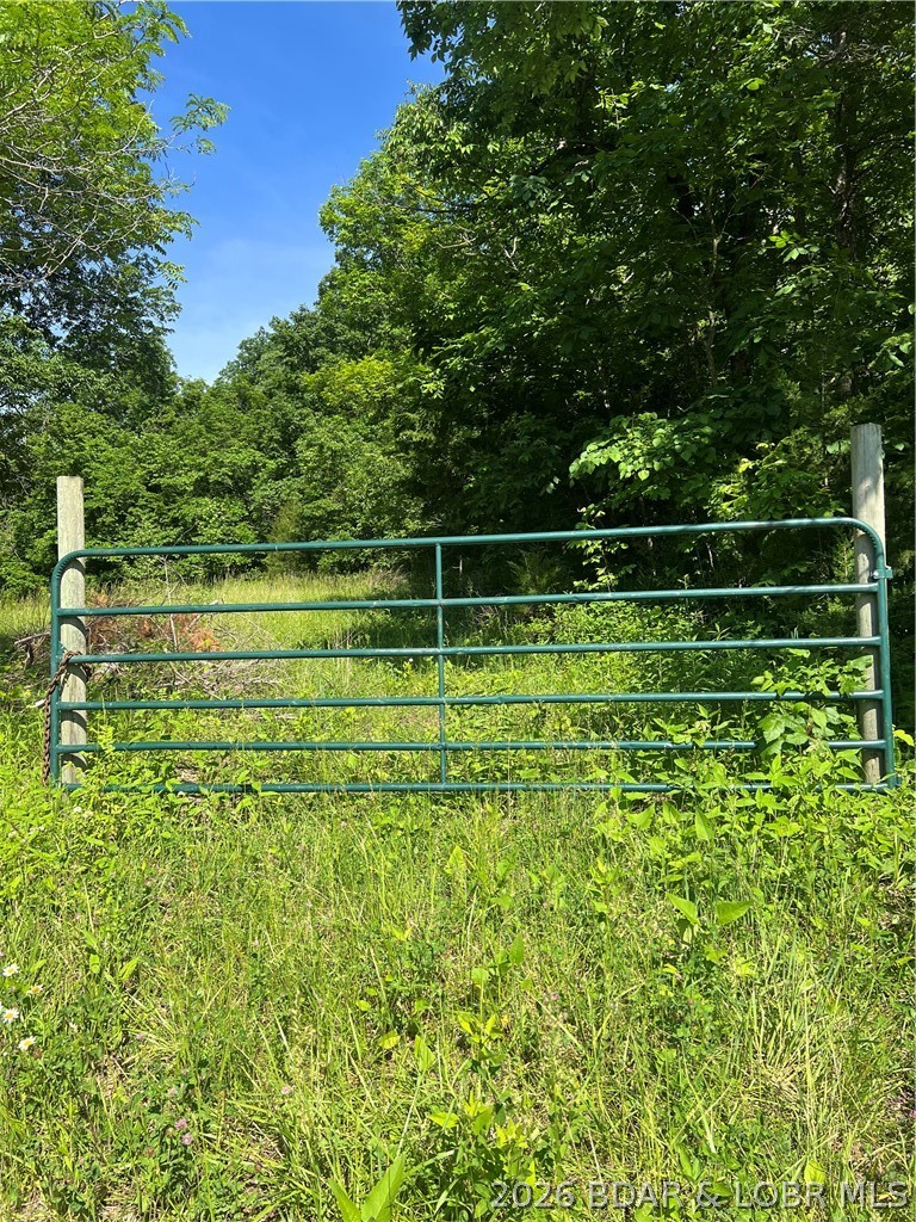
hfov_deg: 53.1
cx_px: 458
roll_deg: +0.6
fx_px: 917
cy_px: 611
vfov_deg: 67.3
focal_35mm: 26
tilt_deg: +2.7
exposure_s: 1/2008
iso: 50
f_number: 1.5
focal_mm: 5.7
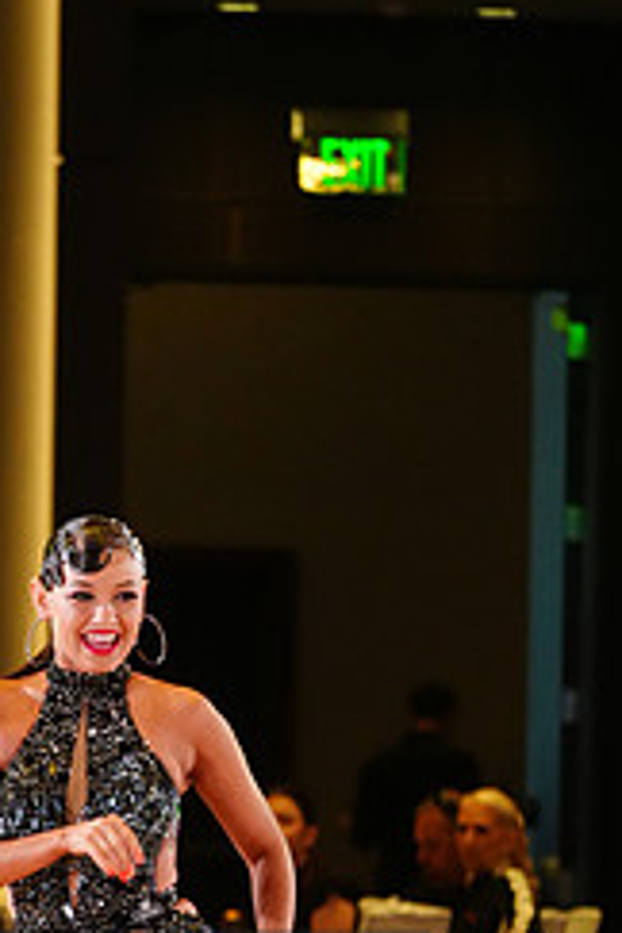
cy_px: 1060
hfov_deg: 2.9
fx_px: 12387
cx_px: -98
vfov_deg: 4.3
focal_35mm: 478
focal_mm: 200
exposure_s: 1/400
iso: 3200
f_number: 4
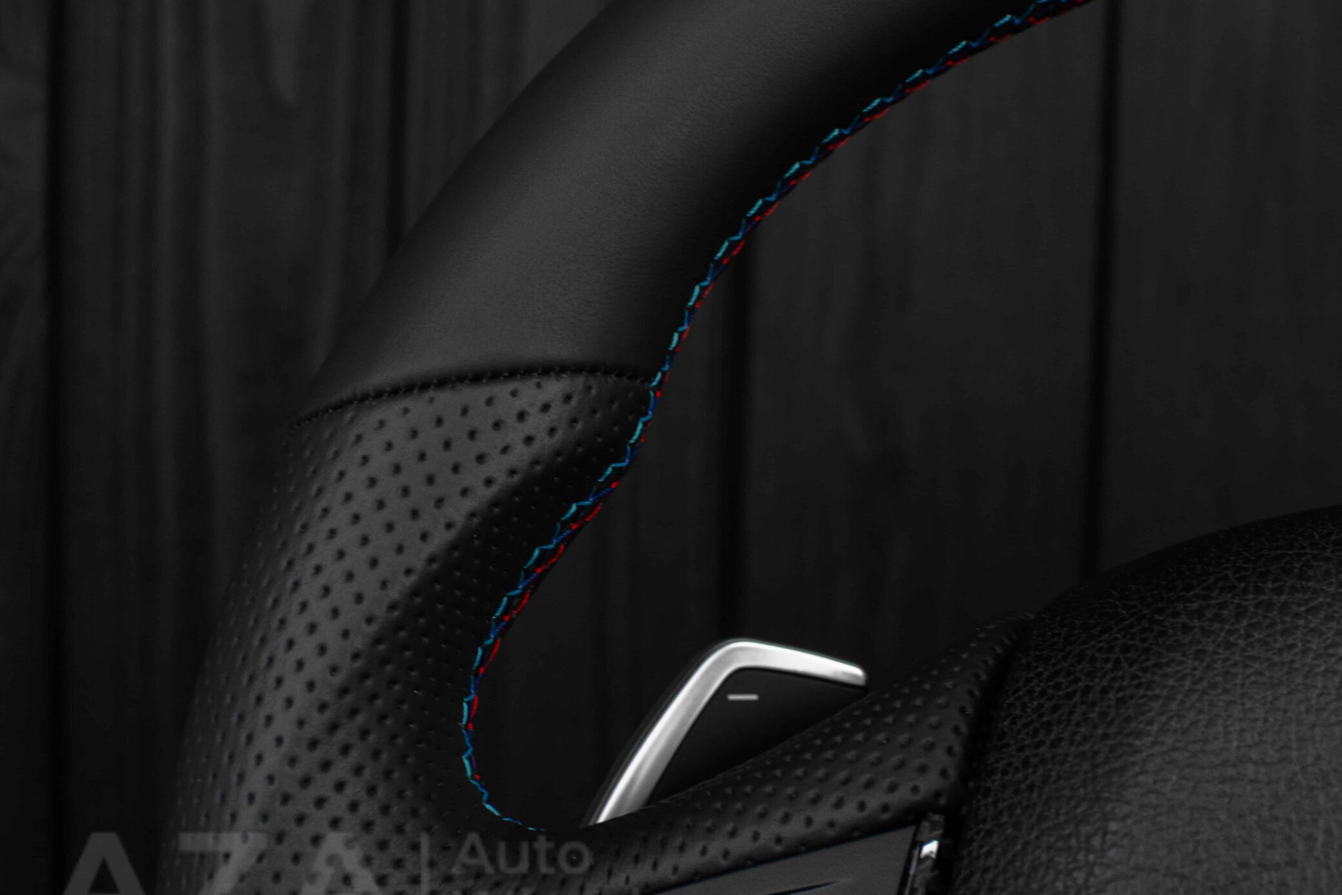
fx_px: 2409
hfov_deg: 31.1
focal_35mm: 65
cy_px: 518
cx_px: 774
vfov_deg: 21.0
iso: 500
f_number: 6.3
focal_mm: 35
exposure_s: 1/125
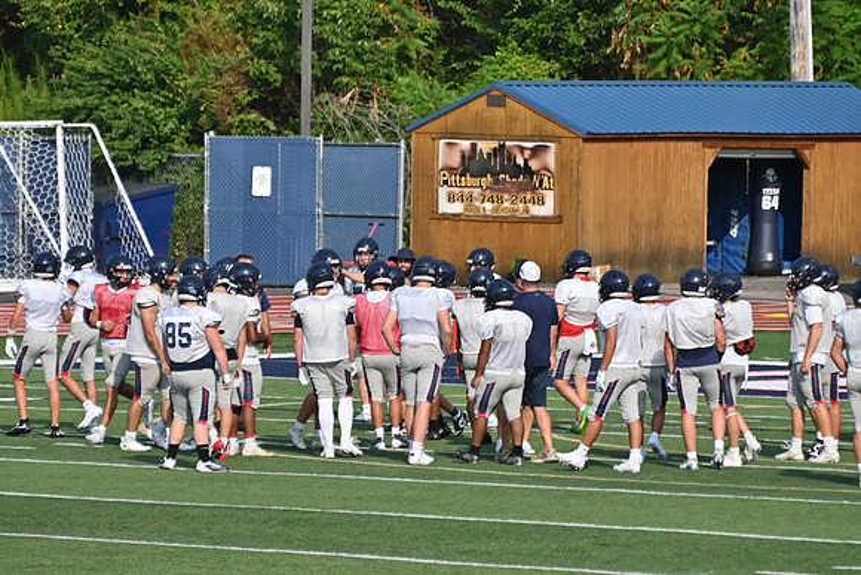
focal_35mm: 375
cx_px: 430
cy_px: 288
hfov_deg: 5.5
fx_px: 8970
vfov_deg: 3.7
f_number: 5.6
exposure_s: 1/800
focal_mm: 250
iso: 100
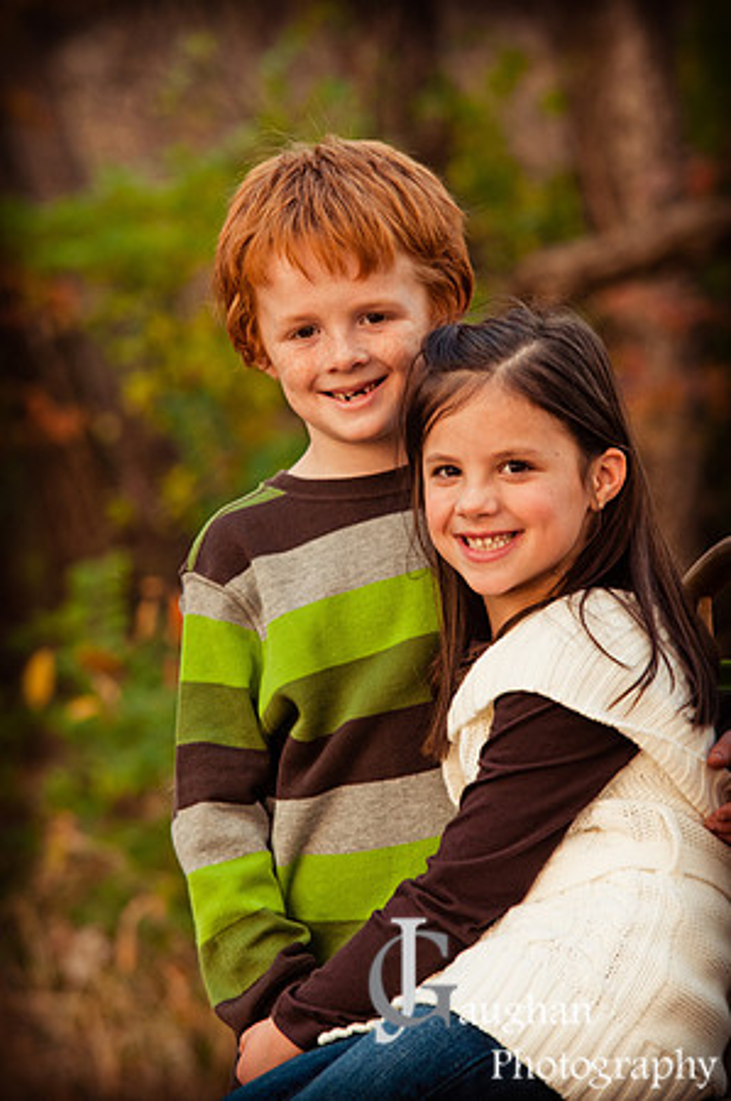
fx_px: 6640
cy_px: 550
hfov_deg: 6.3
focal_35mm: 218
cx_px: 366
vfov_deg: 9.5
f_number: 4.5
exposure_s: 1/160
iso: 640
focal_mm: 145
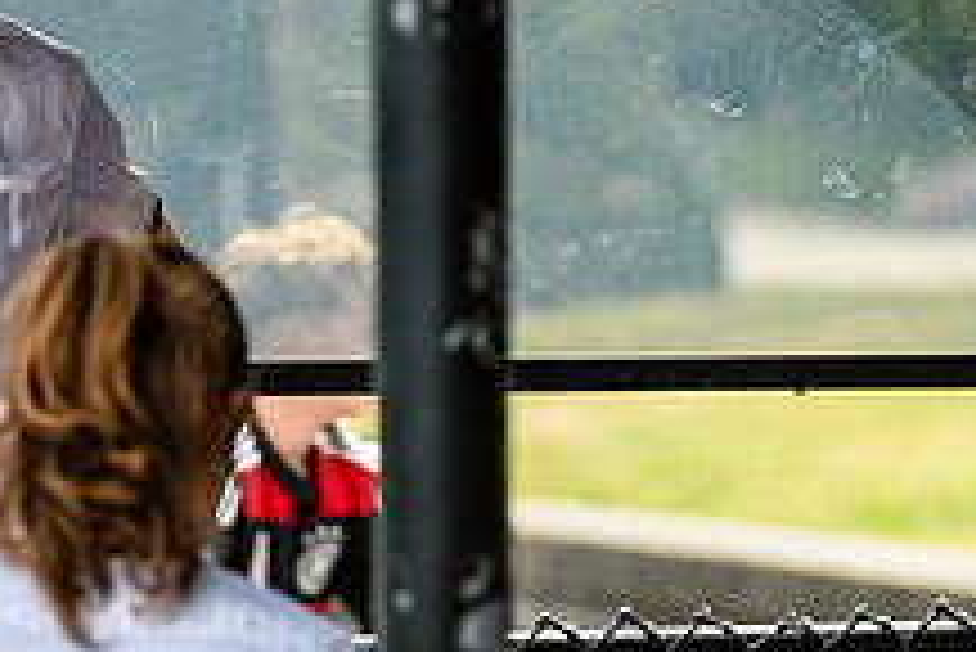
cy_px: 308
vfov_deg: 2.5
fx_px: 14703
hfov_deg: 3.8
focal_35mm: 542
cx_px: 0
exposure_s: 1/400
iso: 100
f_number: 3.2
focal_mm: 135
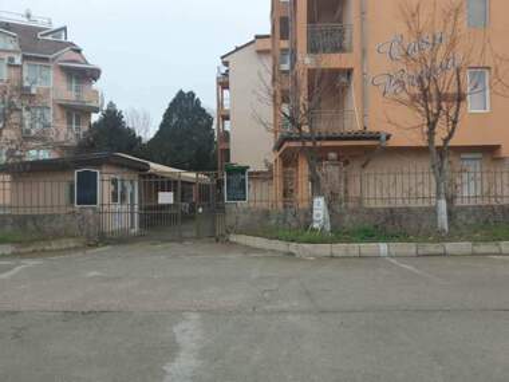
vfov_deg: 53.1
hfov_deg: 67.3
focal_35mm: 26
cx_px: 254
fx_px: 382
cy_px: 191
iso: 40
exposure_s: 1/50
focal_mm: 3.93
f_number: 1.7
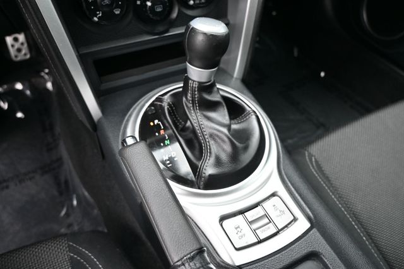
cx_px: 202
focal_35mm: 26
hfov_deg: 68.9
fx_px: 294
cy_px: 134
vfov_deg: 49.1
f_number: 3.5
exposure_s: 1/200
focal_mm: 17.5
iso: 400
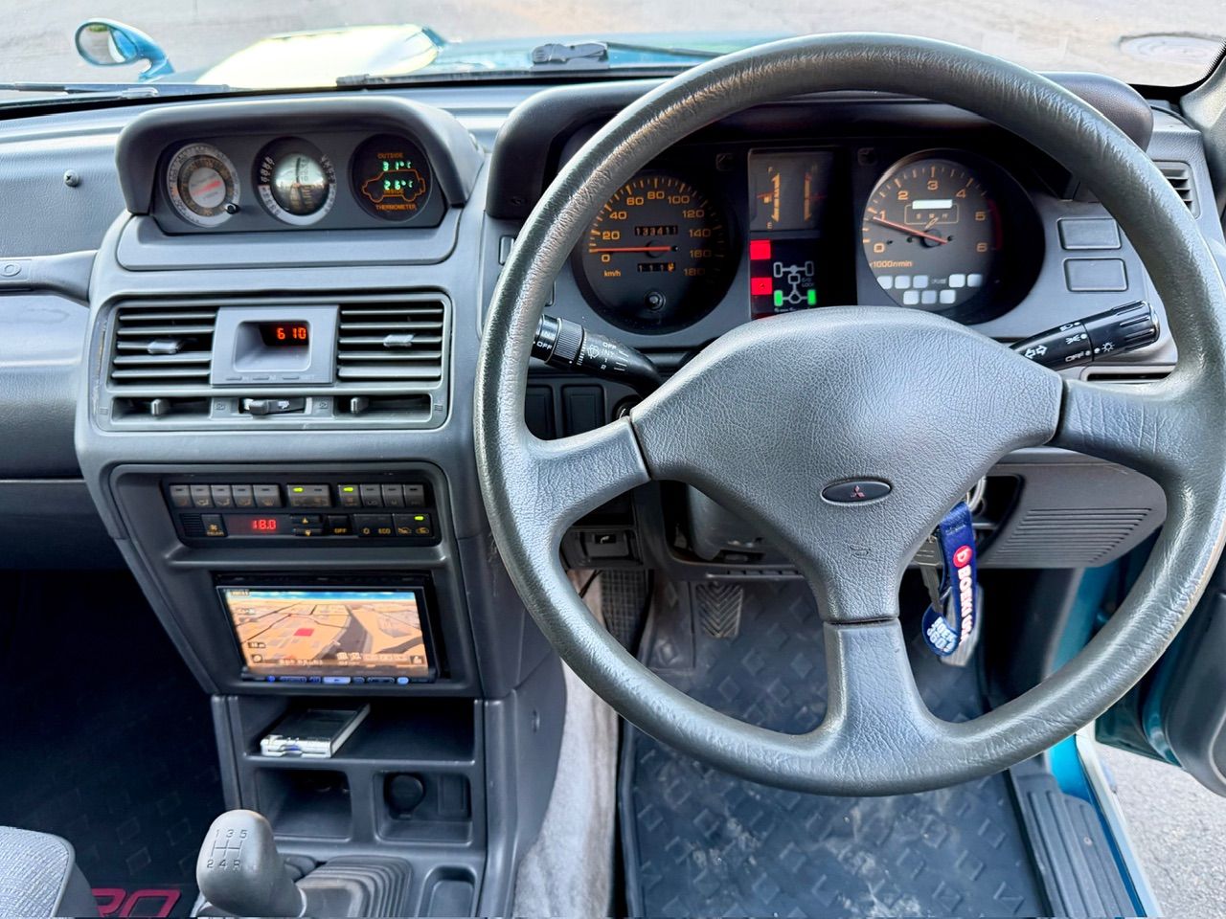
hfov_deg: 71.6
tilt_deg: -37.3
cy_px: 460
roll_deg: +1.2
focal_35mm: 24
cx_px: 613
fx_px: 850
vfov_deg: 56.8
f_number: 1.78
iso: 250
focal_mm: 6.76
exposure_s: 1/60
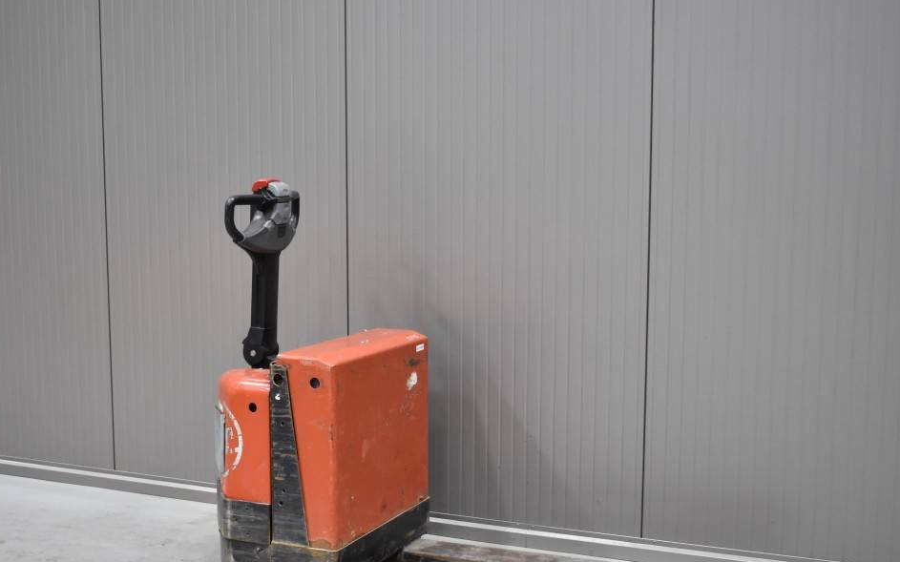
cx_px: 382
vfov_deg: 26.4
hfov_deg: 41.2
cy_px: 364
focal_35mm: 49
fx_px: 1193
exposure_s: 1/60
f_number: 4.5
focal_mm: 25
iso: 1250
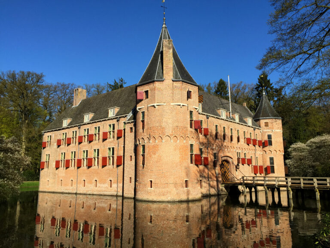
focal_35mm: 29
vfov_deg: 48.2
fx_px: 276
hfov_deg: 61.7
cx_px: 165
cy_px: 124
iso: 32
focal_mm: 4.15
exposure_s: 1/1883
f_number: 2.2
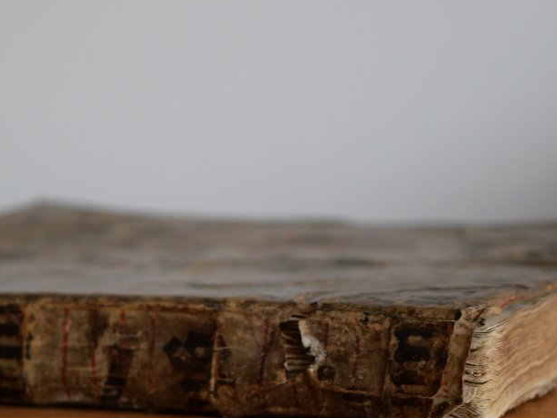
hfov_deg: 16.7
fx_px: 1899
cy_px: 298
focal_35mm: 118
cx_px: 195
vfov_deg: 12.5
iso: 320
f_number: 2.8
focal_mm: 30
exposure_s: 1/60
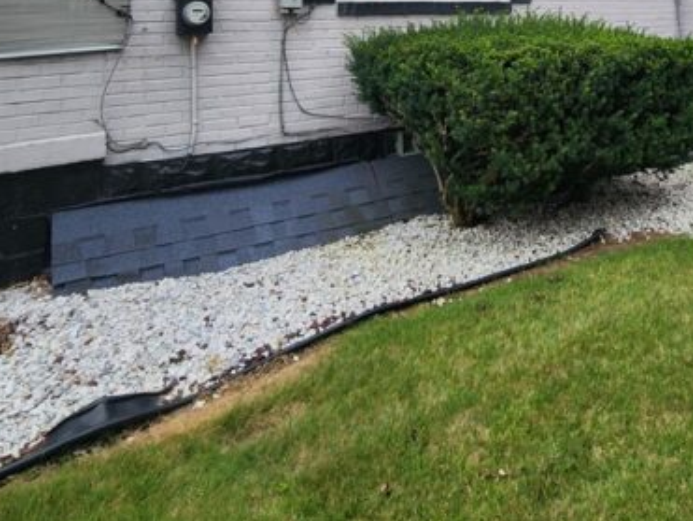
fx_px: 561
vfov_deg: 41.3
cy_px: -32
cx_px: 478
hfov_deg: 61.4
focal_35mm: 28
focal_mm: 2.2
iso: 50
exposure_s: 1/746
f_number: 2.2
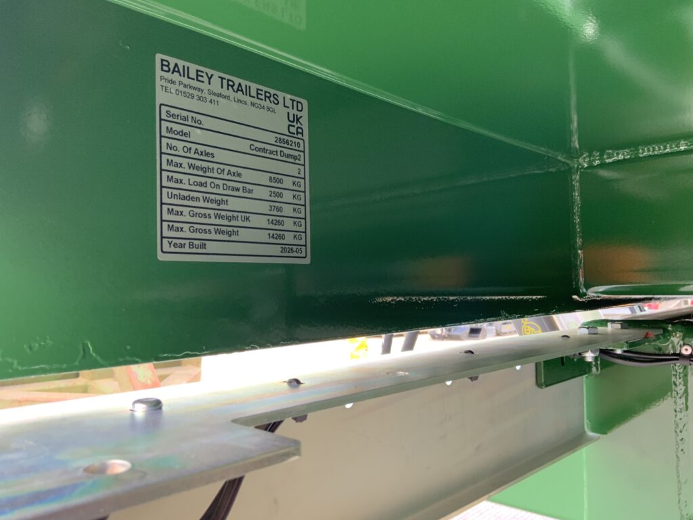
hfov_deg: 61.7
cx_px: 346
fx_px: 581
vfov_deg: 48.2
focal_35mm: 29
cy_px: 260
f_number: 1.8
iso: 64
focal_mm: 3
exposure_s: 1/80
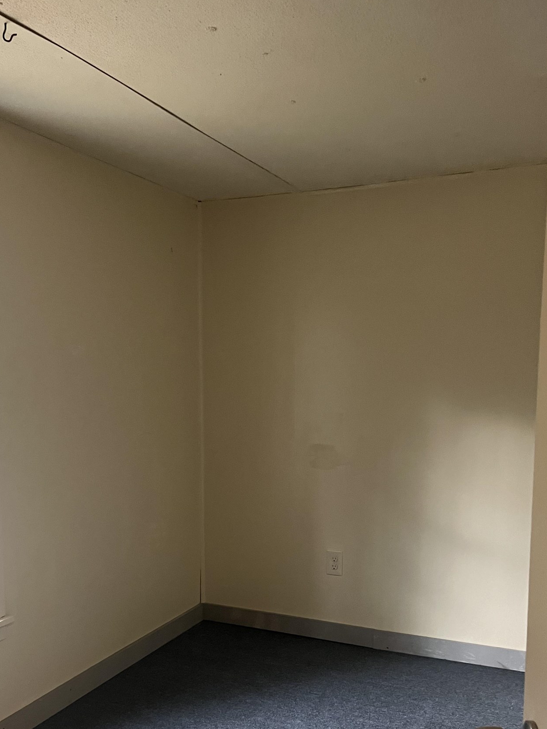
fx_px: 758
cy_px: 473
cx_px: 227
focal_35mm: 36
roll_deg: +0.5
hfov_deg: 39.5
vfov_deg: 50.6
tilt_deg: -12.3
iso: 500
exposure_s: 1/60
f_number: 1.6
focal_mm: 5.1
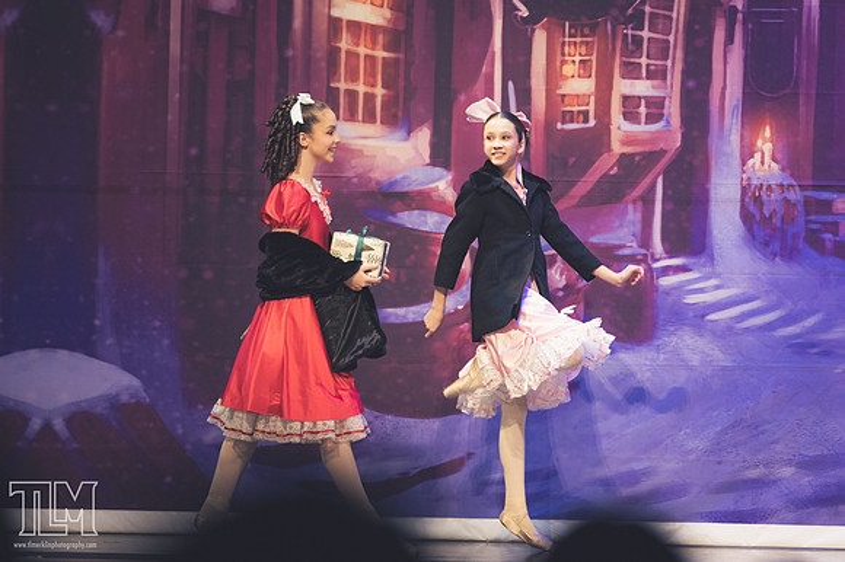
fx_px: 7037
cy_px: 281
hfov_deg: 6.9
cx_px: 422
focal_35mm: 300
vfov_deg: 4.6
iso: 1400
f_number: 2.8
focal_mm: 200
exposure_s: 1/320
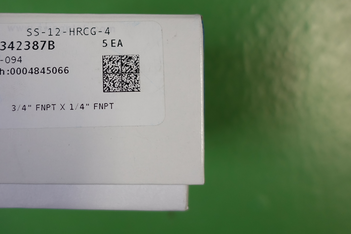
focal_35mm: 42
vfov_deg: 31.5
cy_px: 70
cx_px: 114
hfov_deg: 45.6
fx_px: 409
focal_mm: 8.8
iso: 160
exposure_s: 1/30
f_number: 1.8
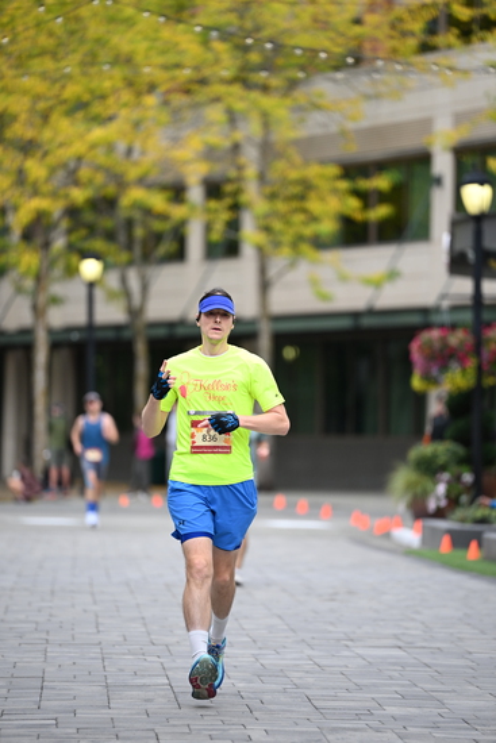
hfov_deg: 6.9
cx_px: 248
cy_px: 372
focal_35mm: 200
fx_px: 4130
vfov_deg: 10.3
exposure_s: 1/2000
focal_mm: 200
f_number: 2.8
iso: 640
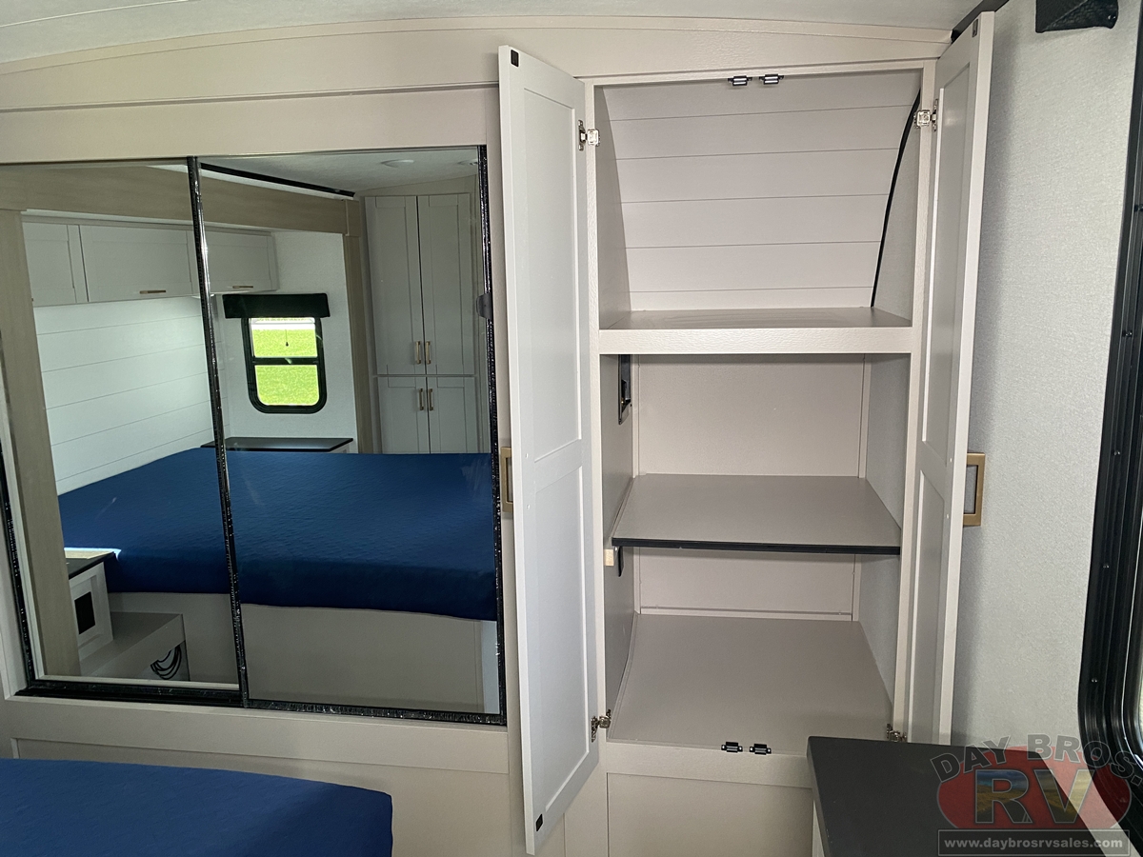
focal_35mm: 26
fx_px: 859
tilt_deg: -11.7
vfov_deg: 53.1
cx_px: 572
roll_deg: +1.9
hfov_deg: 67.3
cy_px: 428
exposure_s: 1/93
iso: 125
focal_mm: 4.25
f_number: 1.8
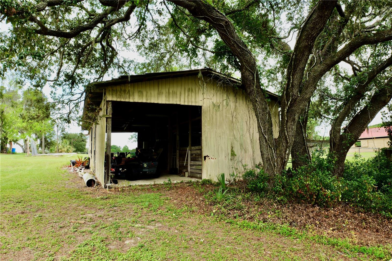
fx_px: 239
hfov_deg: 78.6
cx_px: 196
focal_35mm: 22
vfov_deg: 57.2
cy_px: 130
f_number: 18
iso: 640
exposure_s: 1/80
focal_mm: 22
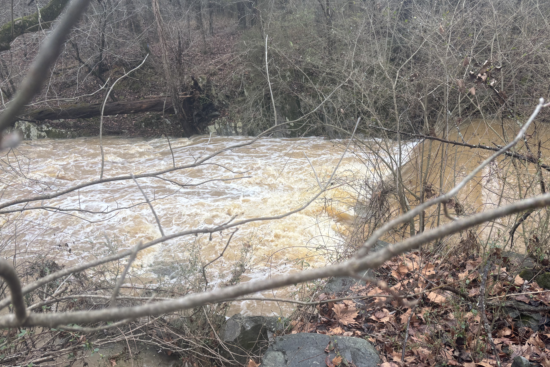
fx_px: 458
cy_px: 215
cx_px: 296
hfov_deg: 61.9
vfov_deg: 43.4
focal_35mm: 30
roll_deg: +2.8
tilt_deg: -21.1
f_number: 1.6
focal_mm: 5.96
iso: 50
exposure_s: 1/442
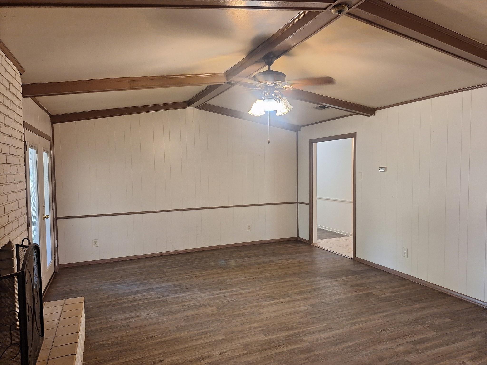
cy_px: 182
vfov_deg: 58.9
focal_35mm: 23
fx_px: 324
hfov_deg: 73.9
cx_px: 244
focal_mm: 5.54
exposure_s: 1/40
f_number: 1.8
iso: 250
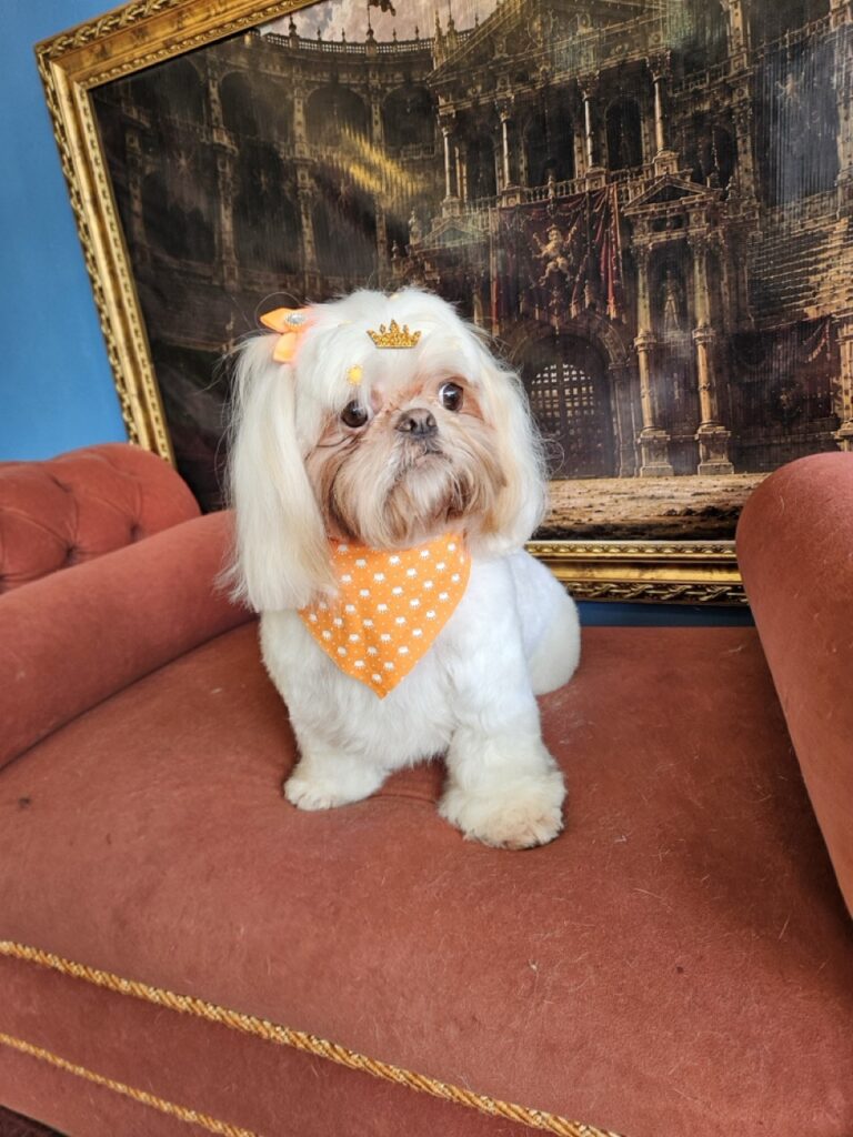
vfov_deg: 73.9
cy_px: 568
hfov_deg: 58.9
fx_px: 756
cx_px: 426
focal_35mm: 23
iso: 100
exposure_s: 1/149
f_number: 1.8
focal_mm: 5.4
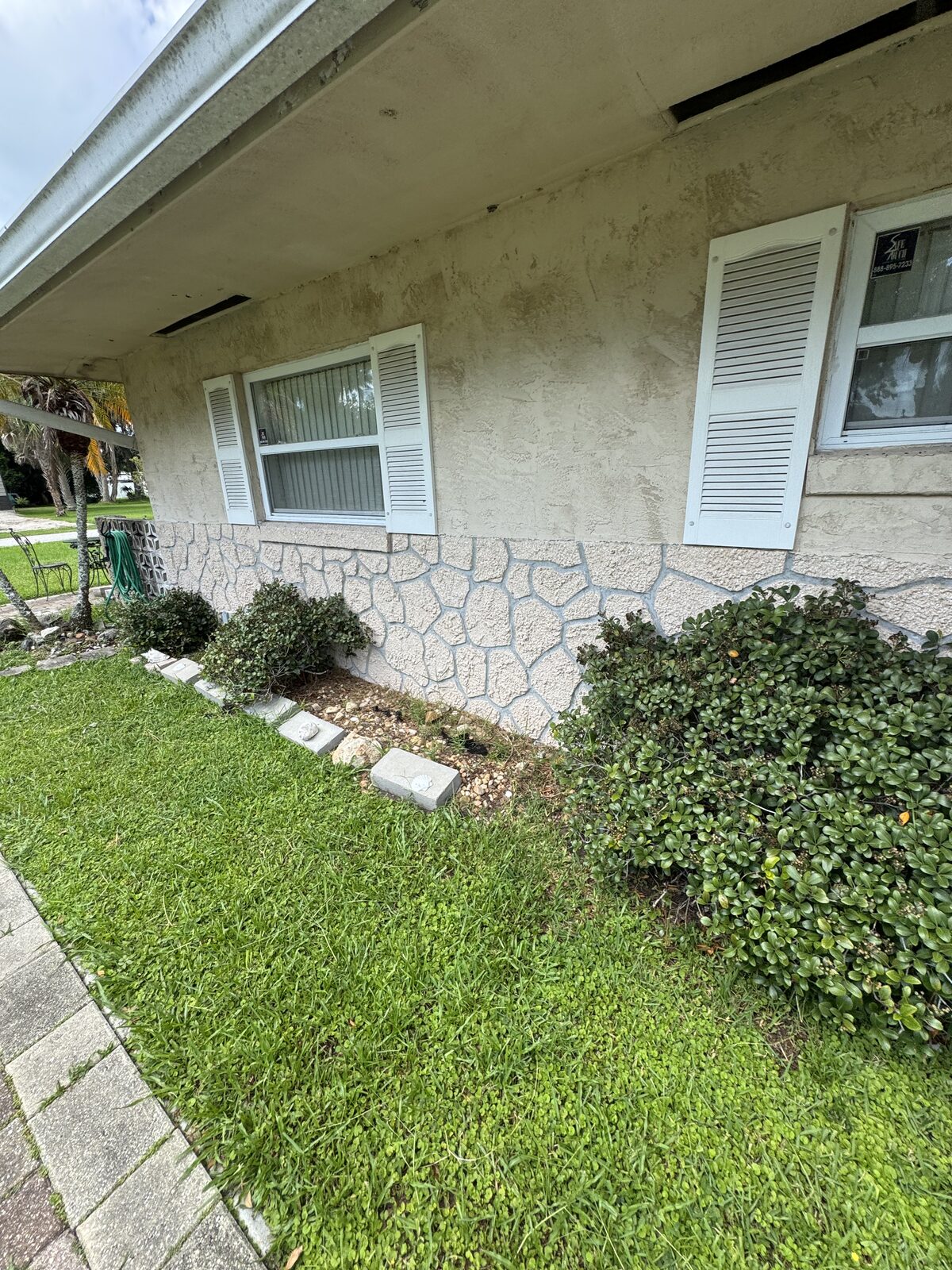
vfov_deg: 102.1
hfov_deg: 85.7
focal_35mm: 14
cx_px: 476
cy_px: 635
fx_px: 513
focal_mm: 2.22
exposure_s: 1/488
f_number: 2.2
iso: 40
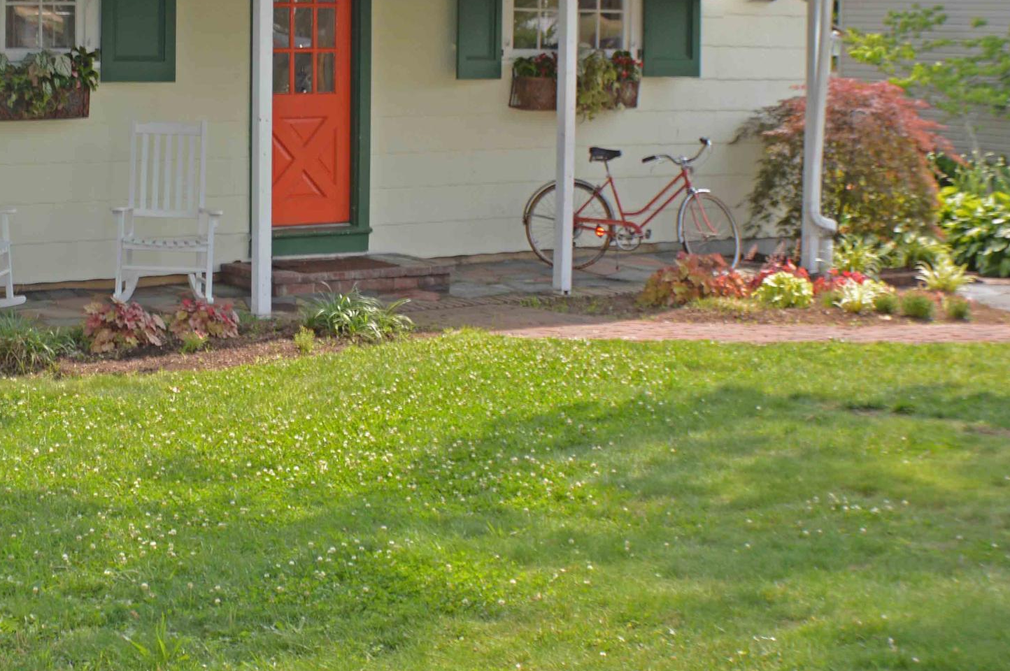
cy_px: 173
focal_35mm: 81
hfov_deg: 24.2
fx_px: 2270
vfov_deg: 16.7
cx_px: 47
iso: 100
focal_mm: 26
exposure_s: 1/200
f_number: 4.2
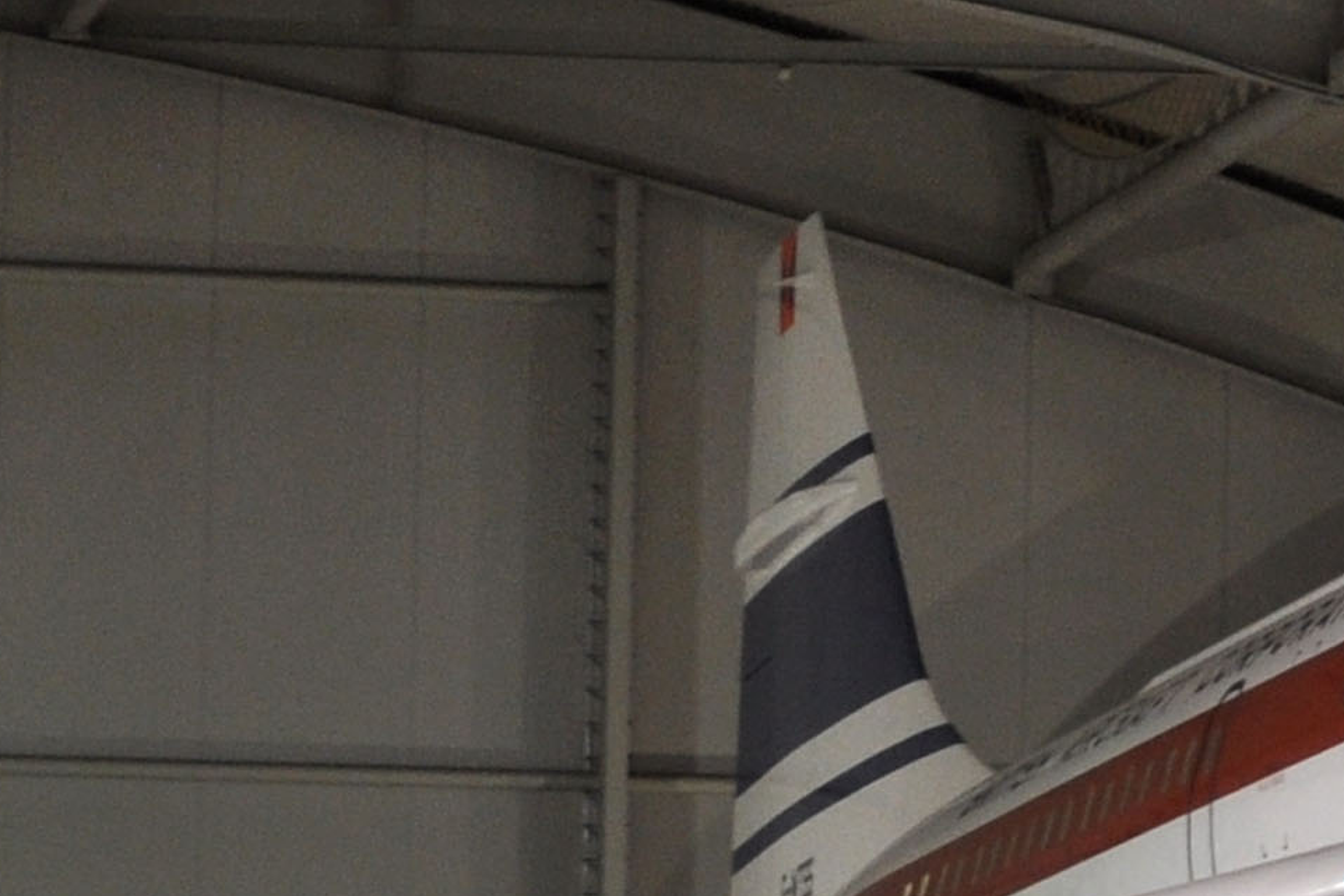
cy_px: 524
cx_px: 2248
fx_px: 6980
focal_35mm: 187
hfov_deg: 10.5
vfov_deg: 7.3
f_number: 4.5
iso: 400
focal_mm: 28
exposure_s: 1/20
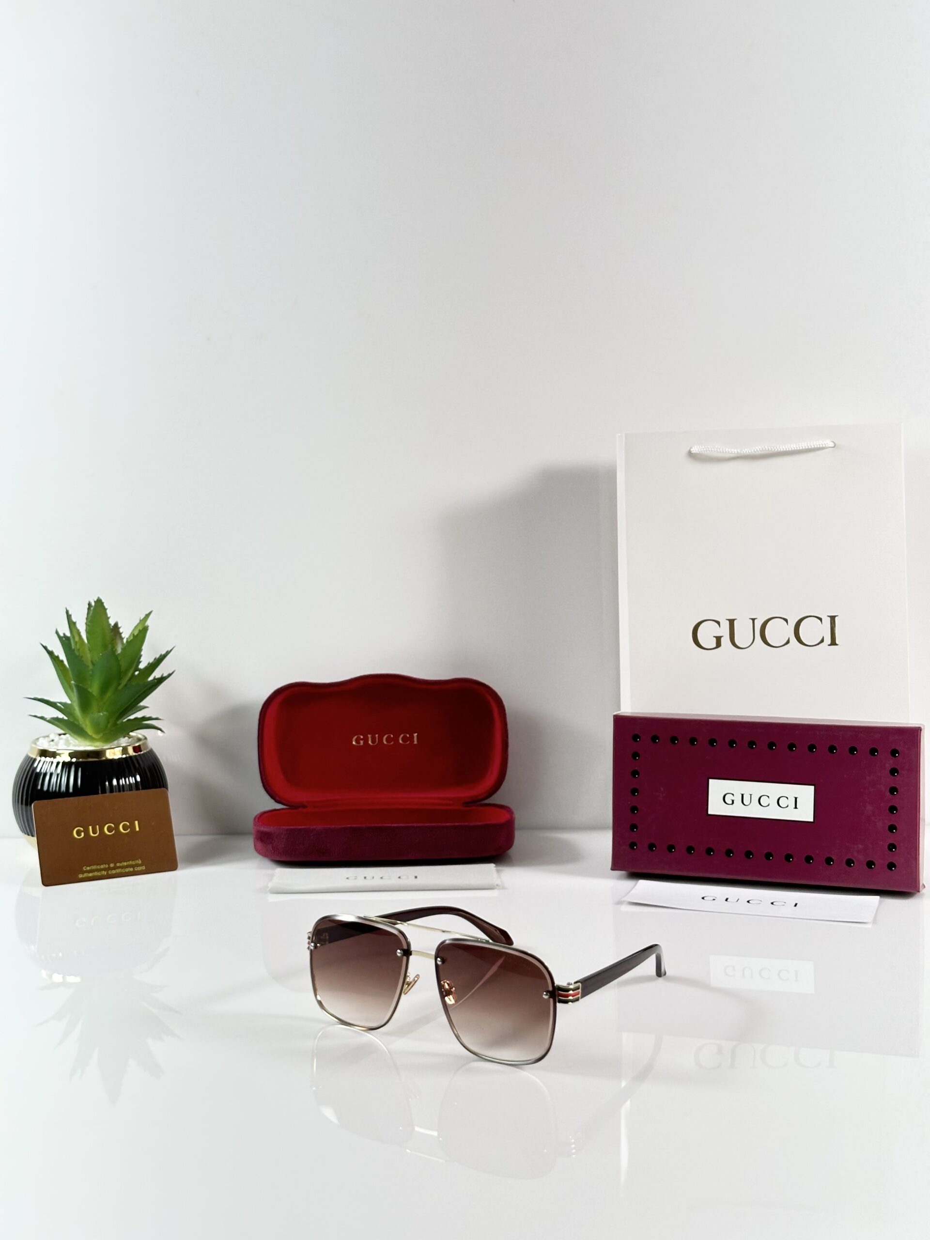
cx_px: 465
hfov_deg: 30.3
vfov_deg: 39.7
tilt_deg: -6.7
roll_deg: +0.5
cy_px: 620
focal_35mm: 48
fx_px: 1719
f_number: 1.78
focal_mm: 6.86
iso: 80
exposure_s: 1/100
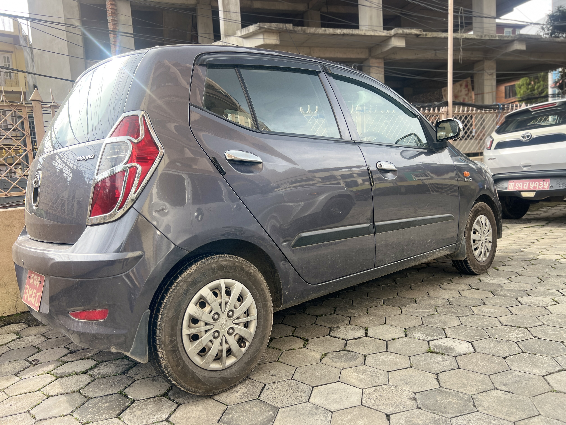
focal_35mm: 26
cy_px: 212
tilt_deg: -5.9
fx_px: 425
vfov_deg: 53.1
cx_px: 283
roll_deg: +4.8
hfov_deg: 67.3
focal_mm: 5.7
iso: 50
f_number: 1.5
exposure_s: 1/411
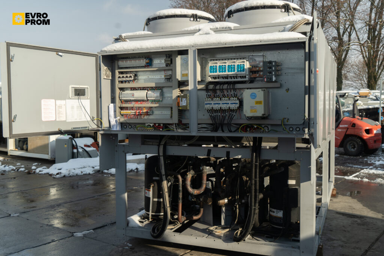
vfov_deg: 37.9
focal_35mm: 35
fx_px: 373
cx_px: 192
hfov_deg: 54.4
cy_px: 128
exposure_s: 1/320
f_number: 5.6
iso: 200
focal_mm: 35
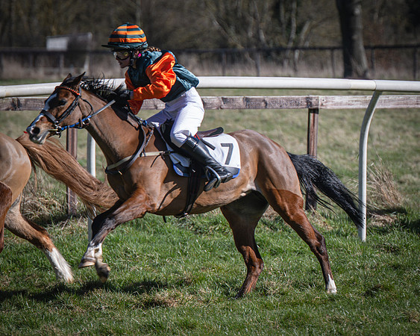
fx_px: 3982
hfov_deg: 6.0
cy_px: 125
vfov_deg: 4.8
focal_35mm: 320
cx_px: 342
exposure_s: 1/1000
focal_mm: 140
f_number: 4
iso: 125
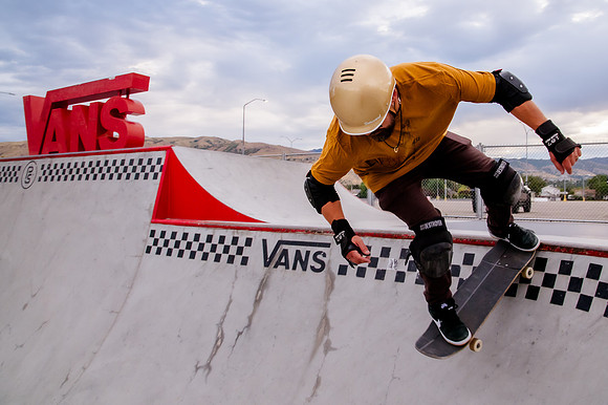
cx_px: 354
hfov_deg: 63.8
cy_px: 175
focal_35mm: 29
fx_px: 484
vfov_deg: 45.2
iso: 2500
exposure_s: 1/400
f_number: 9
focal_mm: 24
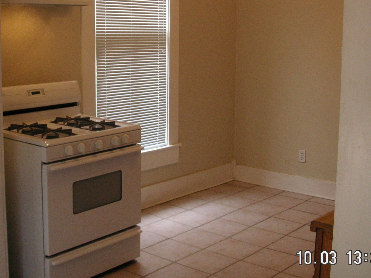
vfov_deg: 27.4
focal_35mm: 53
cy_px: 97
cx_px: 157
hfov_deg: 36.1
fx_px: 568
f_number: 2.8
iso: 100
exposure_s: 1/45
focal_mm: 6.1
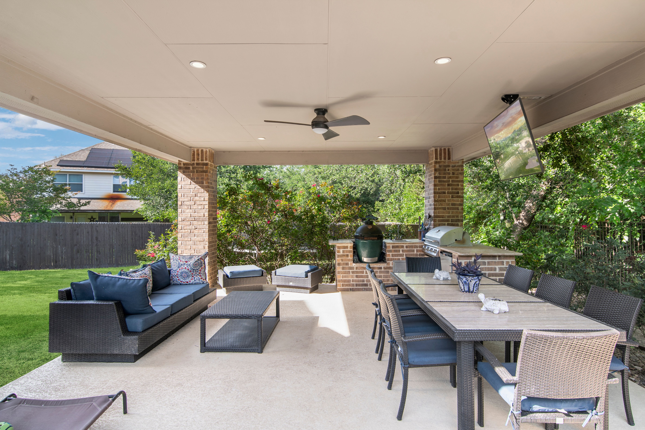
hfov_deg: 86.9
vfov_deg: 64.6
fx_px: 340
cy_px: 215
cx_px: 322
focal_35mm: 19
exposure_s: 1/100
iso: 100
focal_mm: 13
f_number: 8
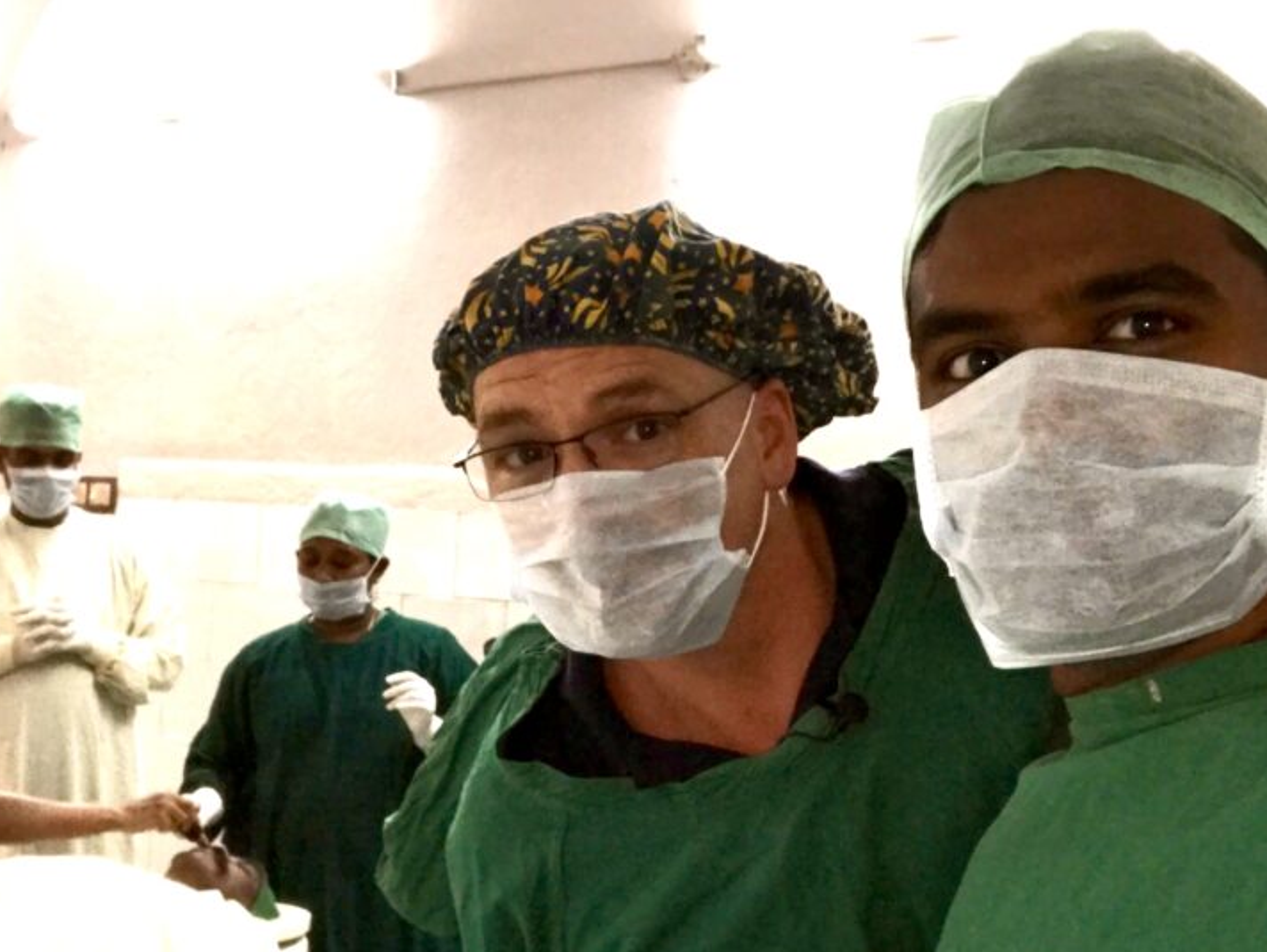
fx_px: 1685
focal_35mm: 46
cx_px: 626
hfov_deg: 41.2
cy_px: 540
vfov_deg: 31.5
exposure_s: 1/33
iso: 64
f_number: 2.2
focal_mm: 2.87
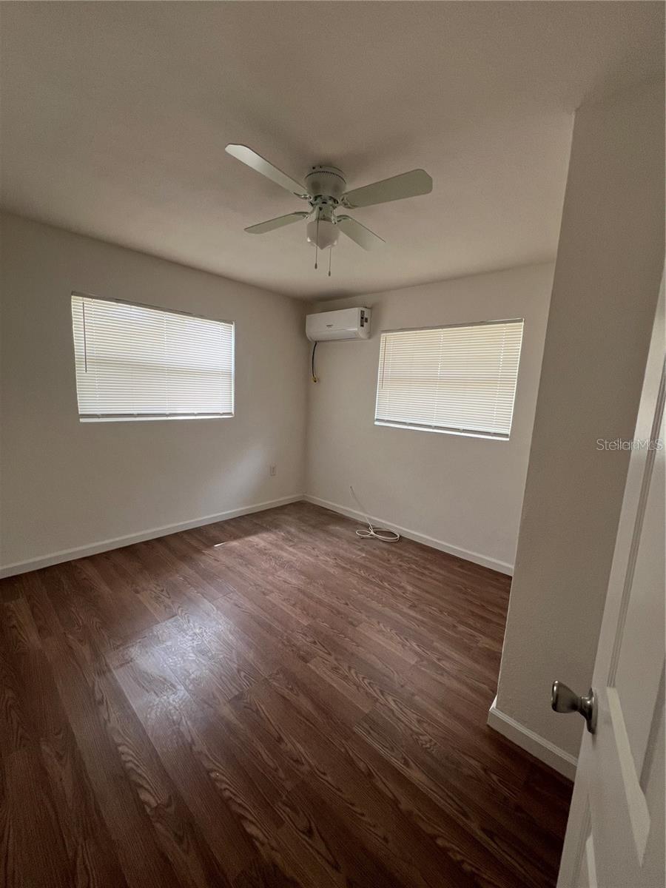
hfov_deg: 89.9
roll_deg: -2.8
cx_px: 333
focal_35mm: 13
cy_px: 444
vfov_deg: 106.2
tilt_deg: -7.7
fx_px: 333
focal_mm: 1.57
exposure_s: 1/99
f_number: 1.8
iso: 100
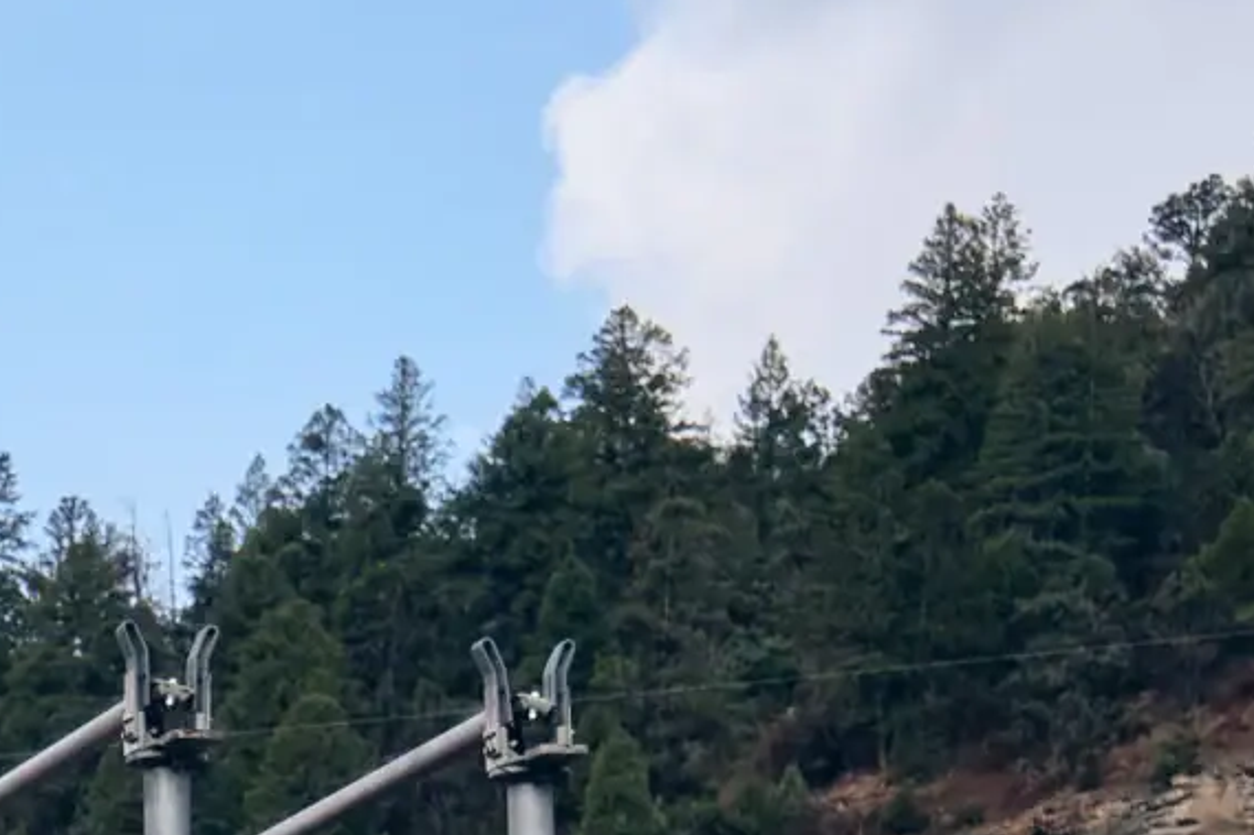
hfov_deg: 9.9
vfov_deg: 6.7
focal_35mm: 198
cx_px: -915
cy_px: 1648
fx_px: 6895
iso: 640
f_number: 2.8
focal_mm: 29.2
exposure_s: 1/2000
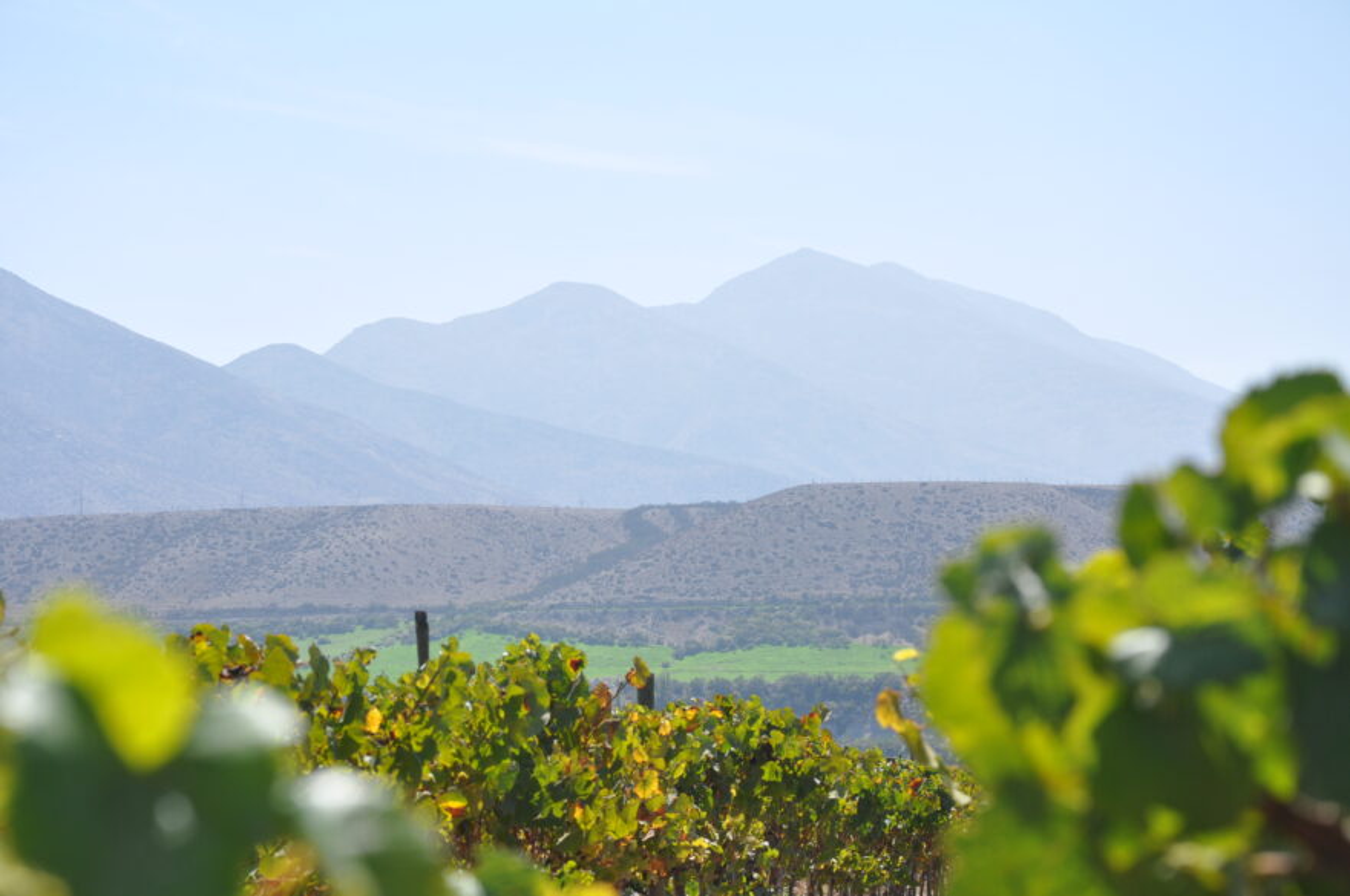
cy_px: 448
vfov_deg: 14.7
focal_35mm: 93
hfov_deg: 21.9
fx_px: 3483
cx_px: 675
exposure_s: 1/400
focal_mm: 62
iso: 200
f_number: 10
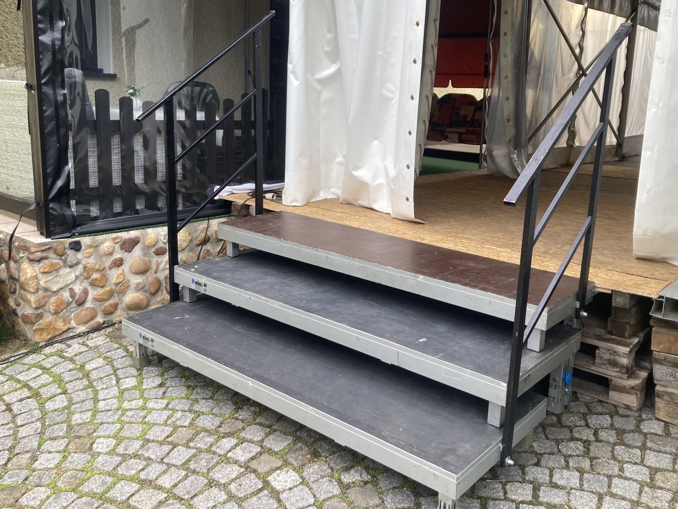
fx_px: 646
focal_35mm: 33
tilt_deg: -9.5
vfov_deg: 42.9
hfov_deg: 55.3
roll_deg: -2.4
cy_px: 223
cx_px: 371
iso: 20
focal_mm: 3.99
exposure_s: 1/121
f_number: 1.8
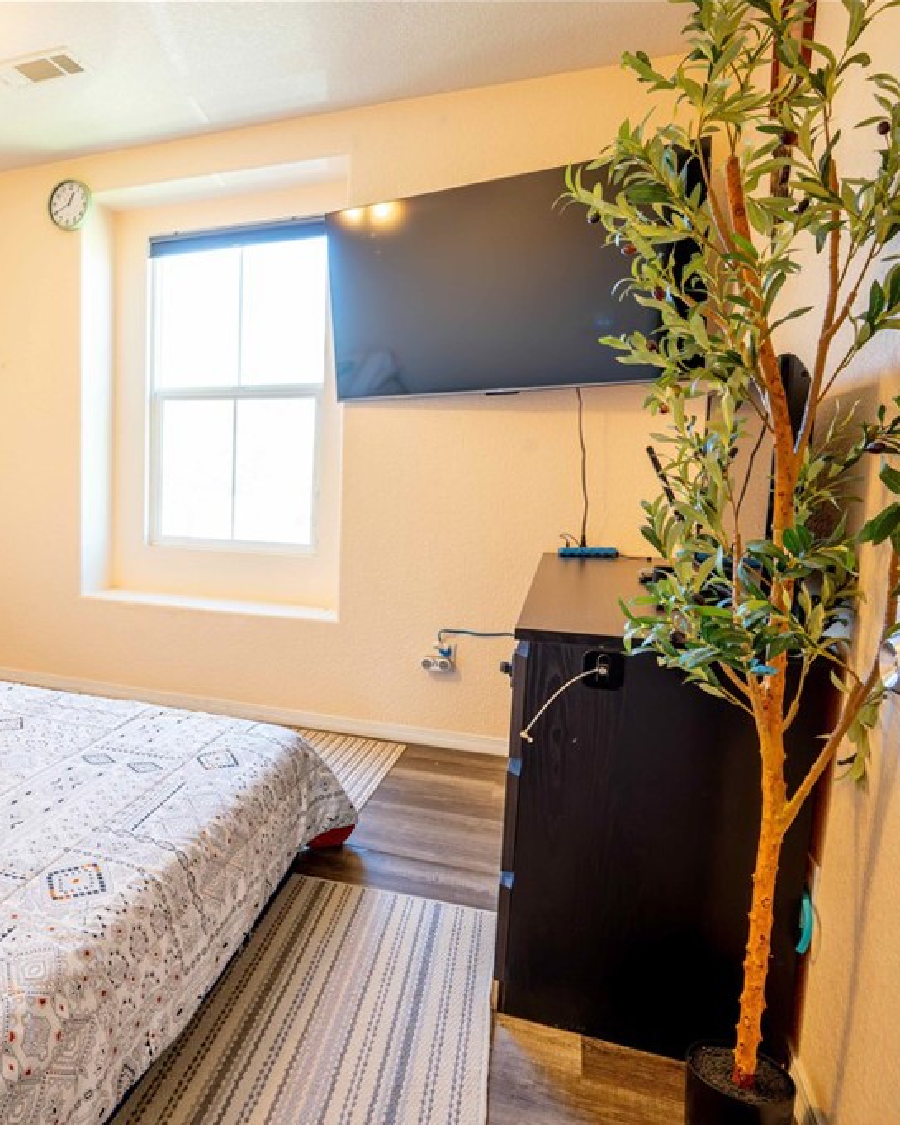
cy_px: 562
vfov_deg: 70.3
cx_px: 160
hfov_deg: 54.1
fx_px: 799
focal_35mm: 24
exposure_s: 1/10
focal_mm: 17
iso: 500
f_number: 9
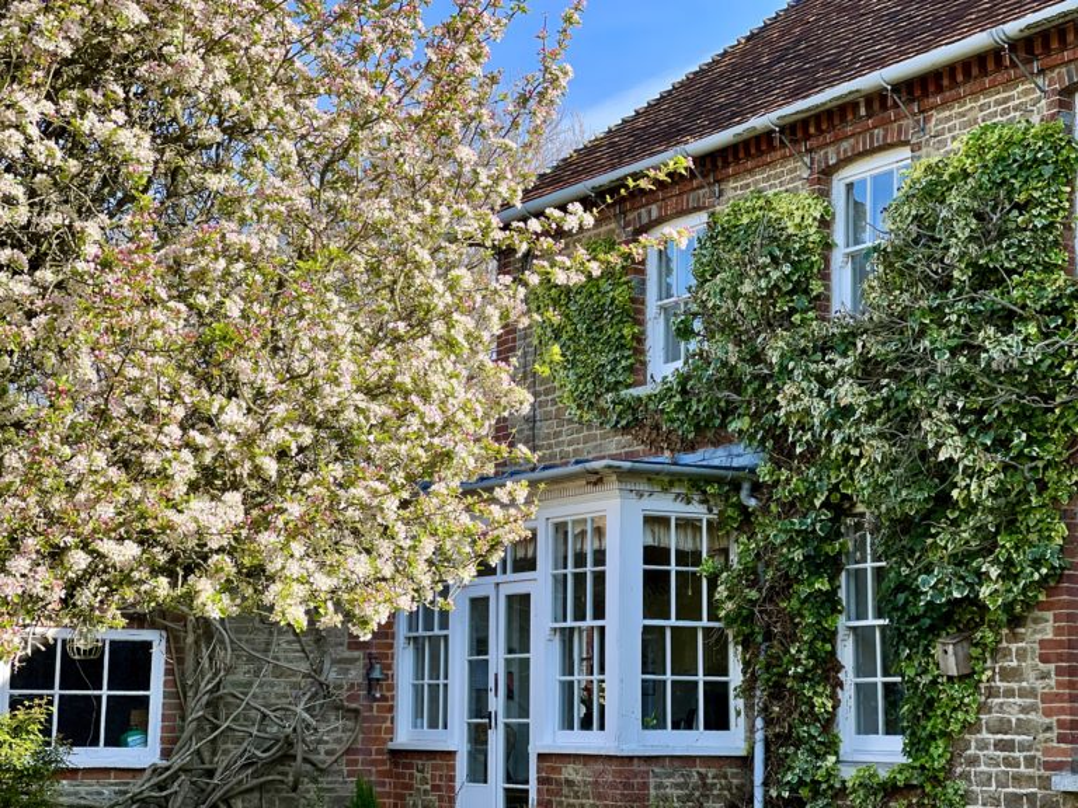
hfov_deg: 25.3
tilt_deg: +8.1
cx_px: 539
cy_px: 404
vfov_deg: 19.1
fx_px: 2398
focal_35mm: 77
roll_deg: -0.3
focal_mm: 9
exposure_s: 1/302
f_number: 2.8
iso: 25
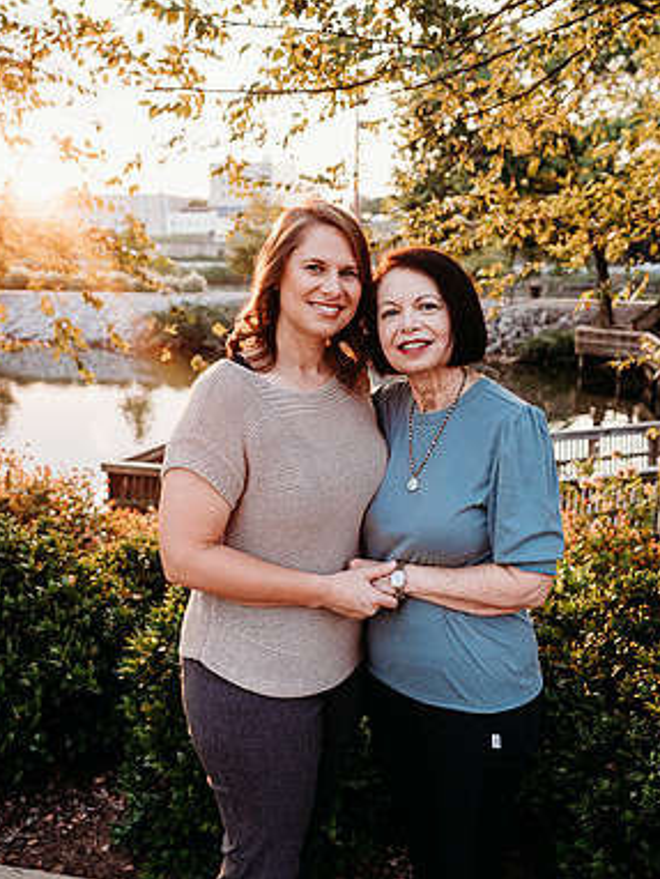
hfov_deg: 40.6
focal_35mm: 35
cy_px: 443
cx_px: 396
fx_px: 889
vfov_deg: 52.6
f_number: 3.2
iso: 320
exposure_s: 1/200
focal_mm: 24
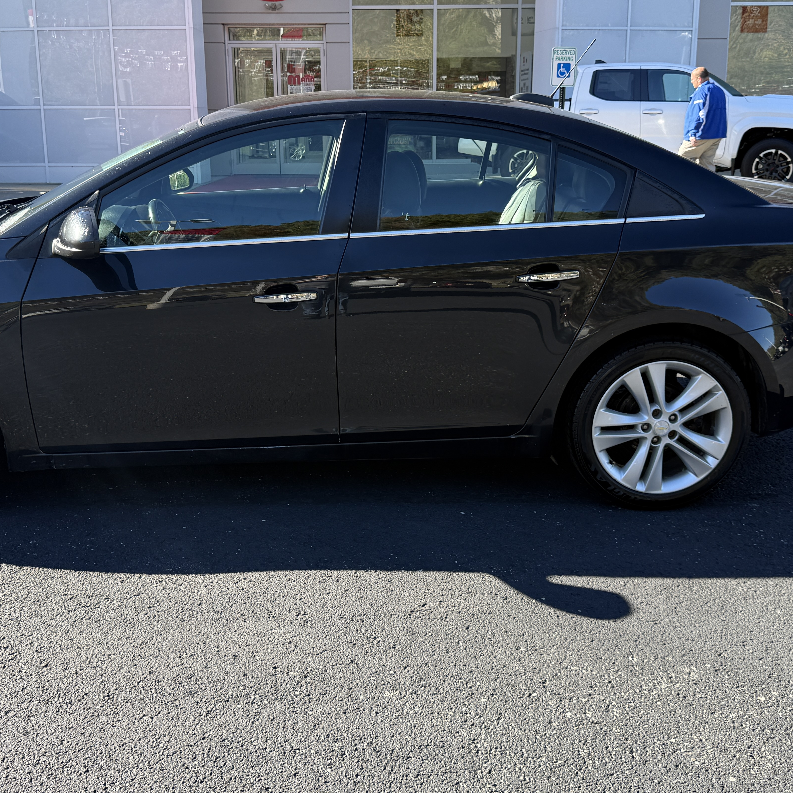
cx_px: 379
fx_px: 985
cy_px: 350
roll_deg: +0.8
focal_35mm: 38
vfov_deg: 43.8
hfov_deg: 43.8
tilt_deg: -12.0
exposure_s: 1/702
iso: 80
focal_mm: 6.76
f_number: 1.78
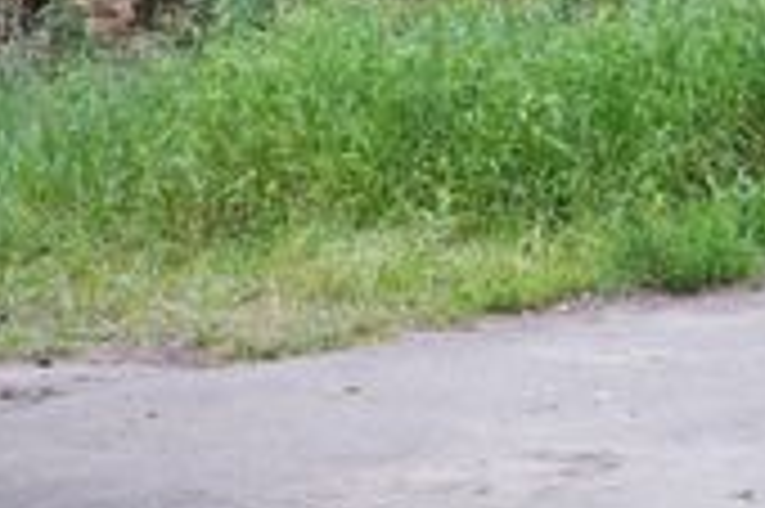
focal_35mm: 140
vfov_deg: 9.2
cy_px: -477
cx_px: 151
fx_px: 2972
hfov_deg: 14.6
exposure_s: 1/160
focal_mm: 34
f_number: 4
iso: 4000
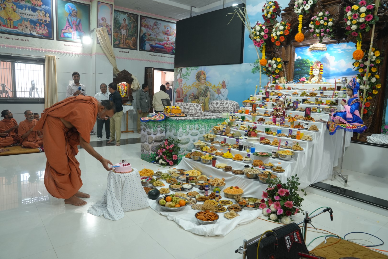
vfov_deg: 53.1
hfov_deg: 73.7
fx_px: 259
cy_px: 130
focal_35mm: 24
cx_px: 194
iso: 1250
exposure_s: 1/125
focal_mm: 24
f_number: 5
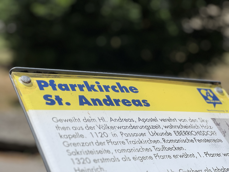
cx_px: 114
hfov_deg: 25.3
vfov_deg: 19.1
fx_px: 509
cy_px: 86
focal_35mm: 77
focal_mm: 9
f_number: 2.8
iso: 32
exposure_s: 1/1263
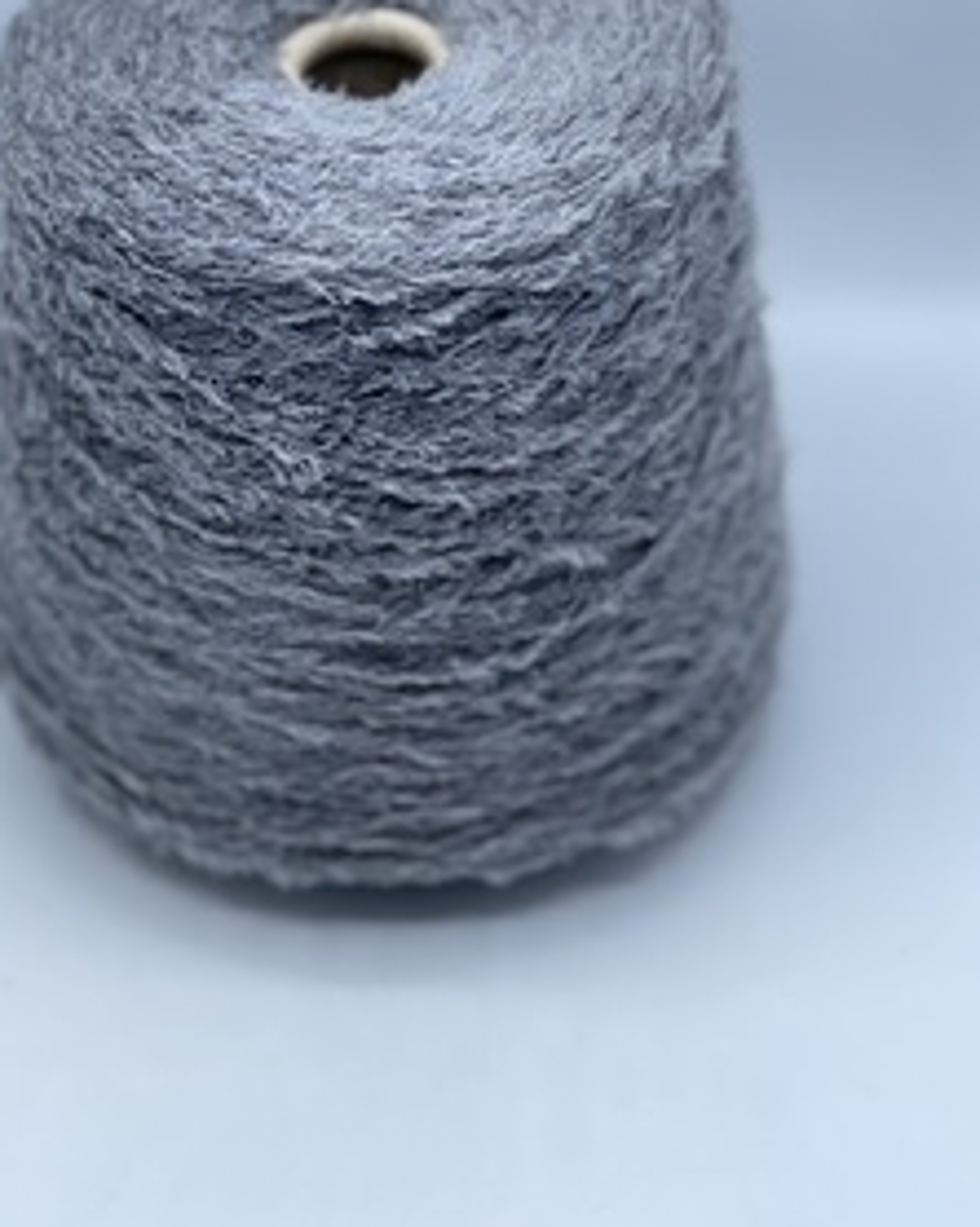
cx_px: 388
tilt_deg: -40.2
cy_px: 327
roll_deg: +1.5
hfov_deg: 14.2
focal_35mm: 108
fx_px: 3920
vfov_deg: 17.7
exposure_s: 1/135
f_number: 2.2
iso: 20
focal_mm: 7.5
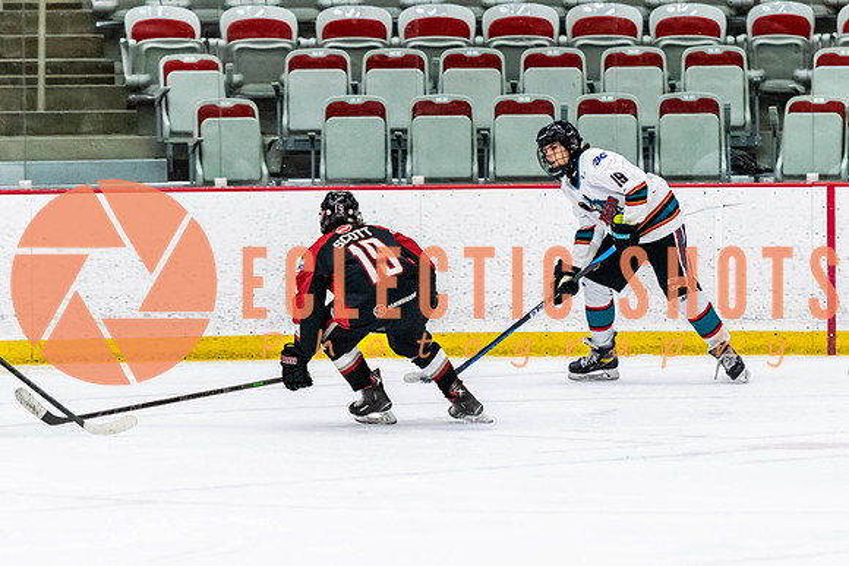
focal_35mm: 262
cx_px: 559
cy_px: 301
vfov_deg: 5.3
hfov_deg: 7.9
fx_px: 6169
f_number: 2.8
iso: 3200
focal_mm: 160
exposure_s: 1/640
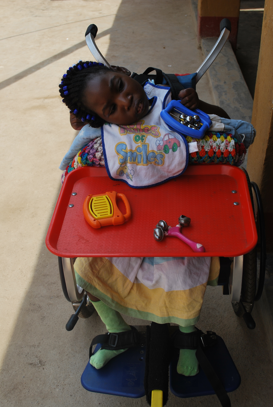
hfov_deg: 28.2
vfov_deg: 41.1
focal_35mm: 48
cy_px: 204
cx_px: 136
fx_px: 544
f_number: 7.1
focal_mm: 32
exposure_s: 1/200
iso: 100
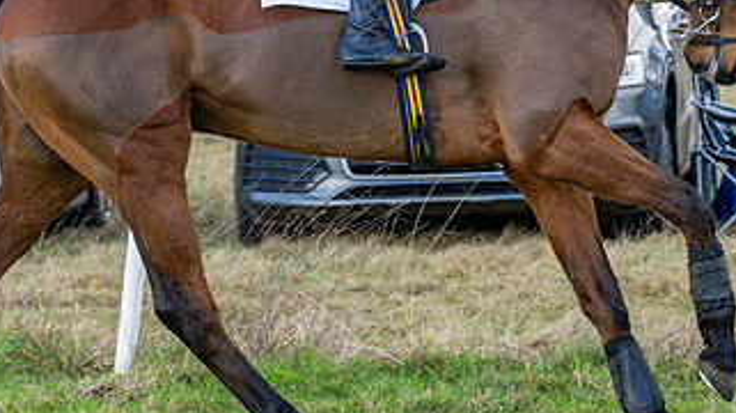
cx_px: 416
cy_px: 129
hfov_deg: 5.6
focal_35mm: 389
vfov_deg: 3.1
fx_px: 7586
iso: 500
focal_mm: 93
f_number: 4
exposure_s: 1/1250
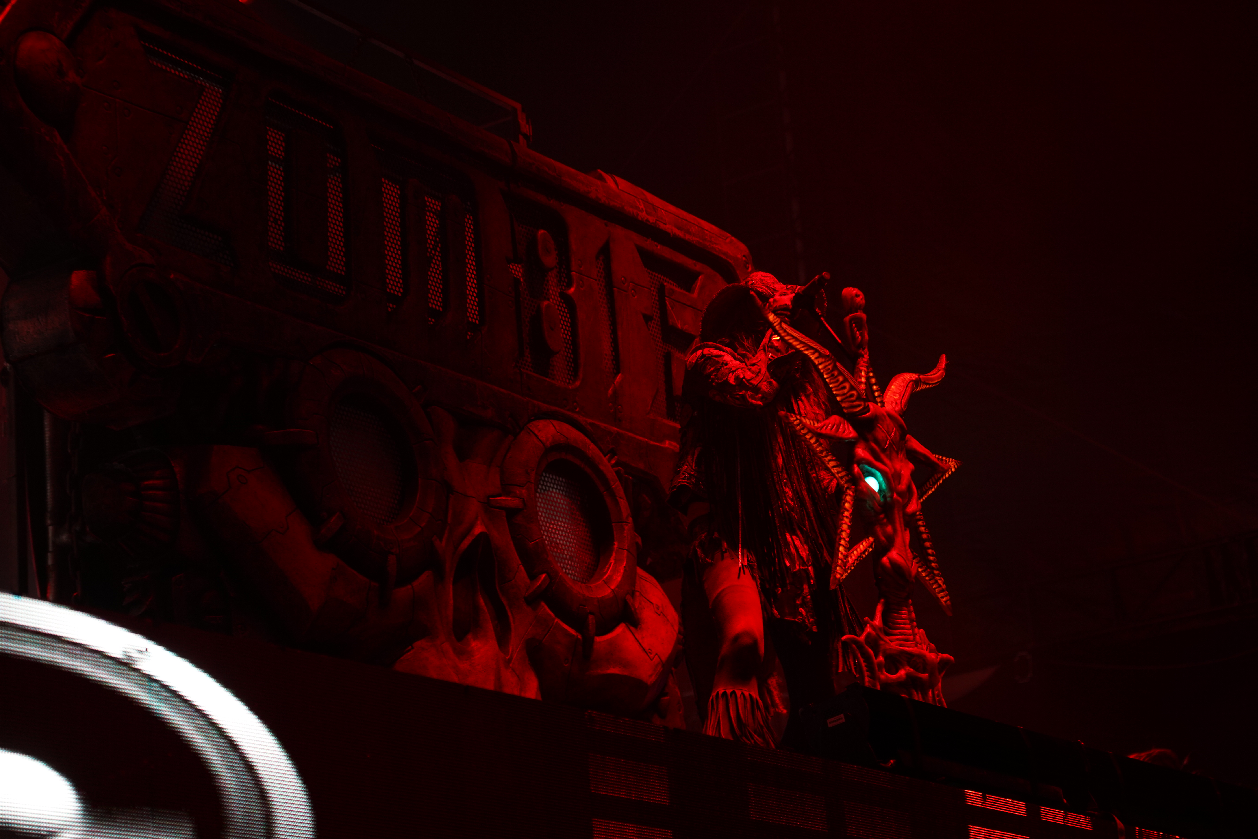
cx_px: 611
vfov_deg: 16.5
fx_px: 2900
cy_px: 410
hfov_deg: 24.5
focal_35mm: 83
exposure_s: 1/125
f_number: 4
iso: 1000
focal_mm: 79
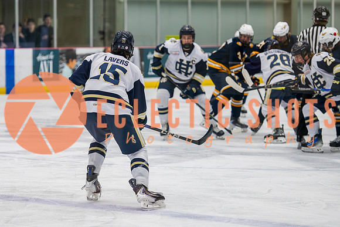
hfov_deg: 11.6
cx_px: 128
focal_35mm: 176
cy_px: 95
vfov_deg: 7.8
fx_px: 1667
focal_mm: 120
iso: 2000
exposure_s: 1/640
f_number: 3.2
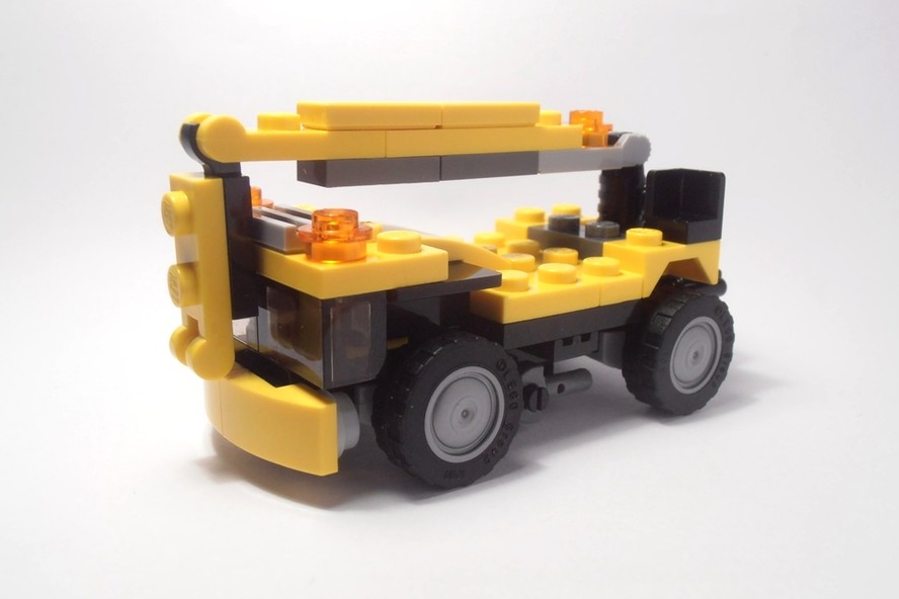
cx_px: 448
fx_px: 974
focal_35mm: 39
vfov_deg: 34.2
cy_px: 293
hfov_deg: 49.6
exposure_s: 1/50
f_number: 3.9
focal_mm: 6.61
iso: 80
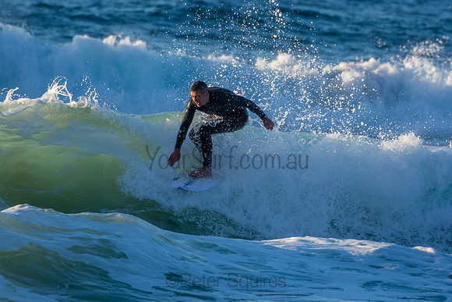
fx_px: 7346
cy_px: 151
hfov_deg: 3.5
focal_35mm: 585
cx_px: 226
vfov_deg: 2.4
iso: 500
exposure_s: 1/1250
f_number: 5.6
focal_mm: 390
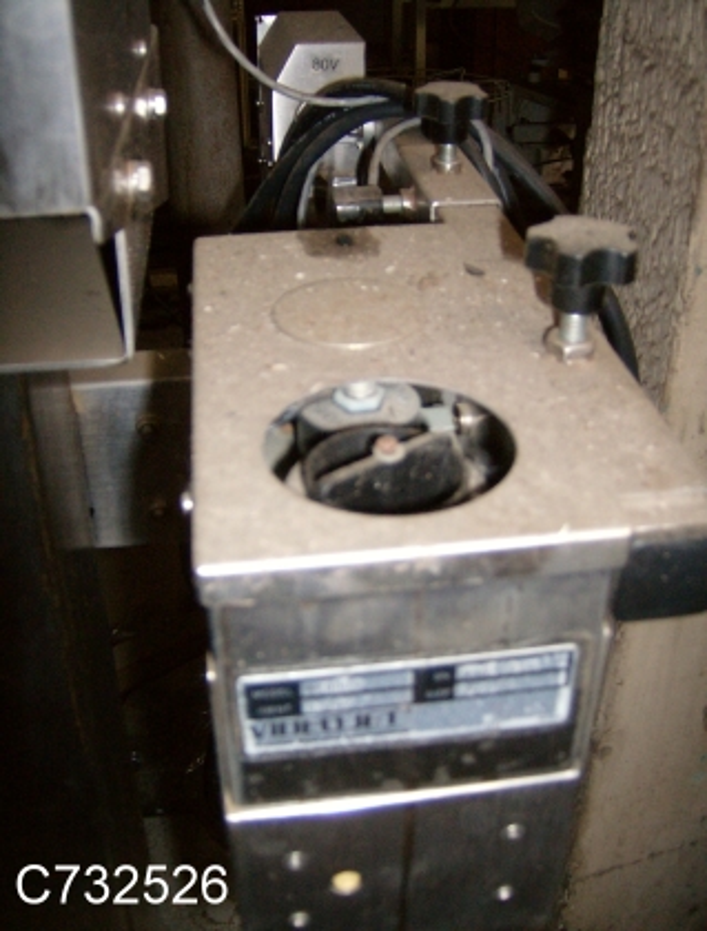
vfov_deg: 51.1
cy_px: 466
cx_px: 354
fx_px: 973
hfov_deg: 40.0
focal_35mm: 36
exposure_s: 1/60
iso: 200
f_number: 2.8
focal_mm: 6
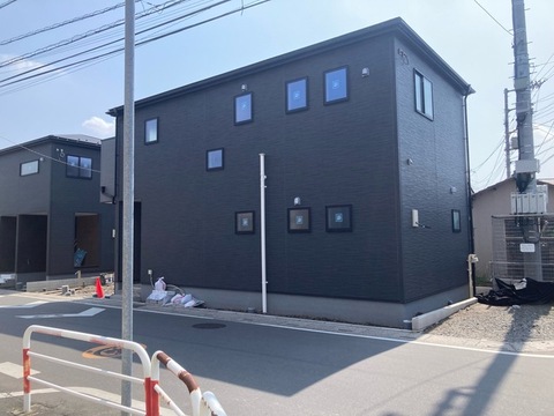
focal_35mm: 28
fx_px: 448
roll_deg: +0.1
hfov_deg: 63.4
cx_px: 277
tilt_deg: +5.5
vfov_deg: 49.7
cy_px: 208
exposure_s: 1/1517
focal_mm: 3.99
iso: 20
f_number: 1.8
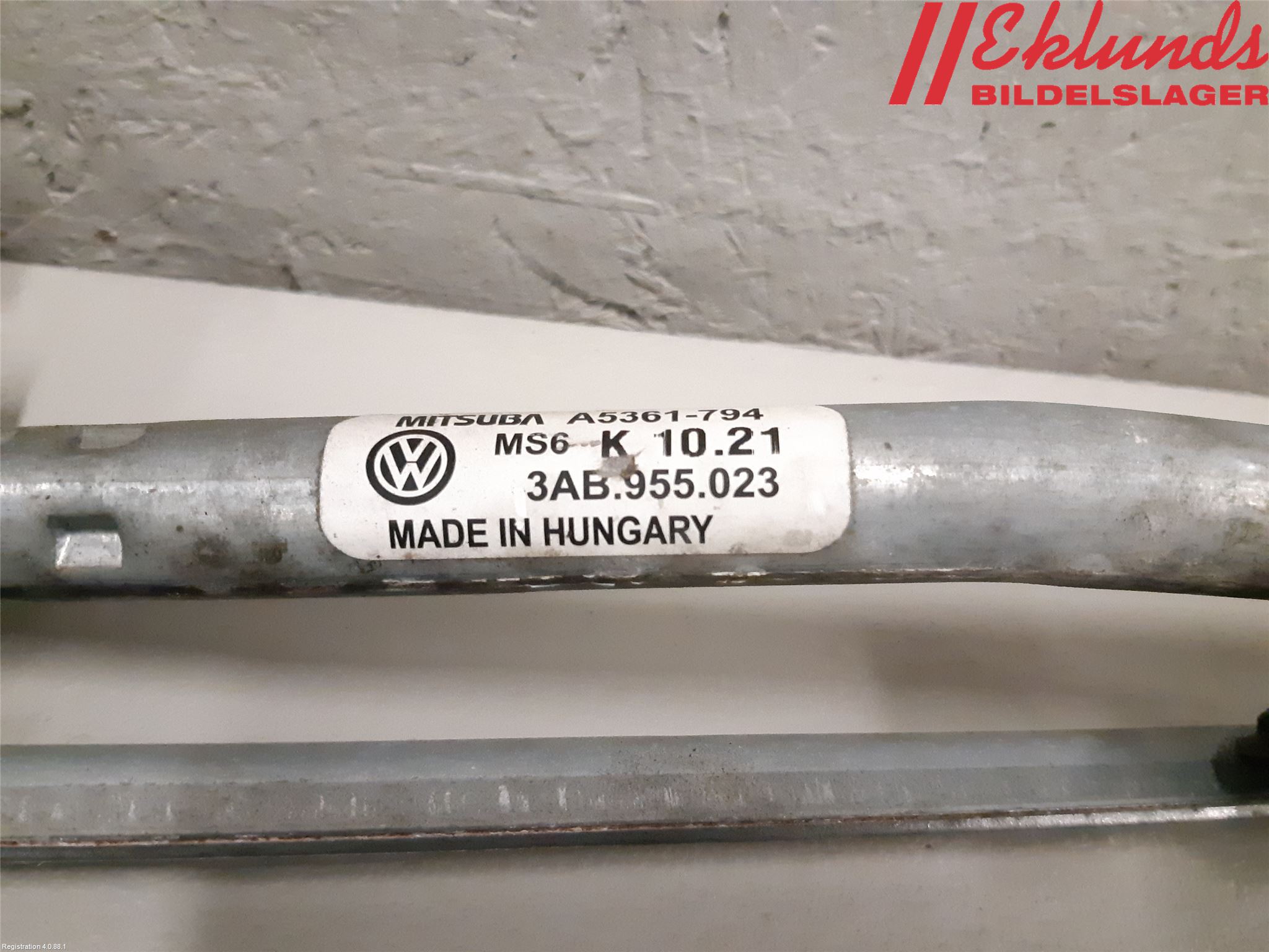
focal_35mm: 26
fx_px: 953
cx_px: 634
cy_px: 476
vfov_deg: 53.1
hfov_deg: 67.3
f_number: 1.7
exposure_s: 1/176
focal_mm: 3.93
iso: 800
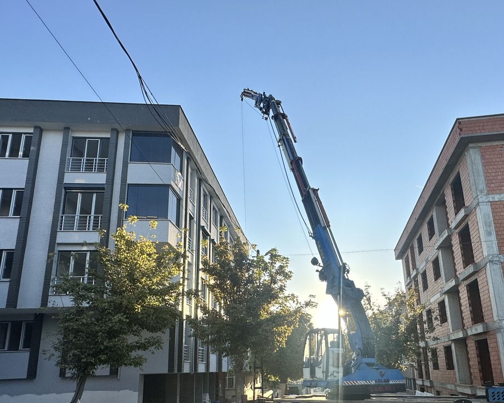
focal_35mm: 24
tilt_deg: +12.2
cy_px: 286
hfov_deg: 69.6
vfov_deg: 56.7
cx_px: 303
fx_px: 358
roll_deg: +2.6
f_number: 2.2
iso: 50
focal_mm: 2.22
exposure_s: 1/1125
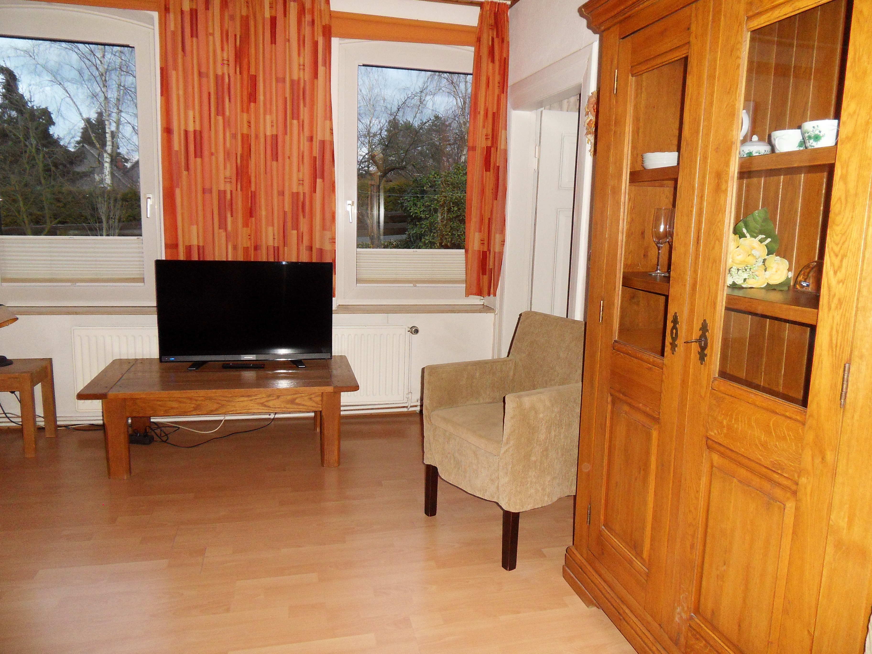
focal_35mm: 24
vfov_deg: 56.8
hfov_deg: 71.6
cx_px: 436
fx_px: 605
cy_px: 327
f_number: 3.3
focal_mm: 4.2
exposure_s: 1/30
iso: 240
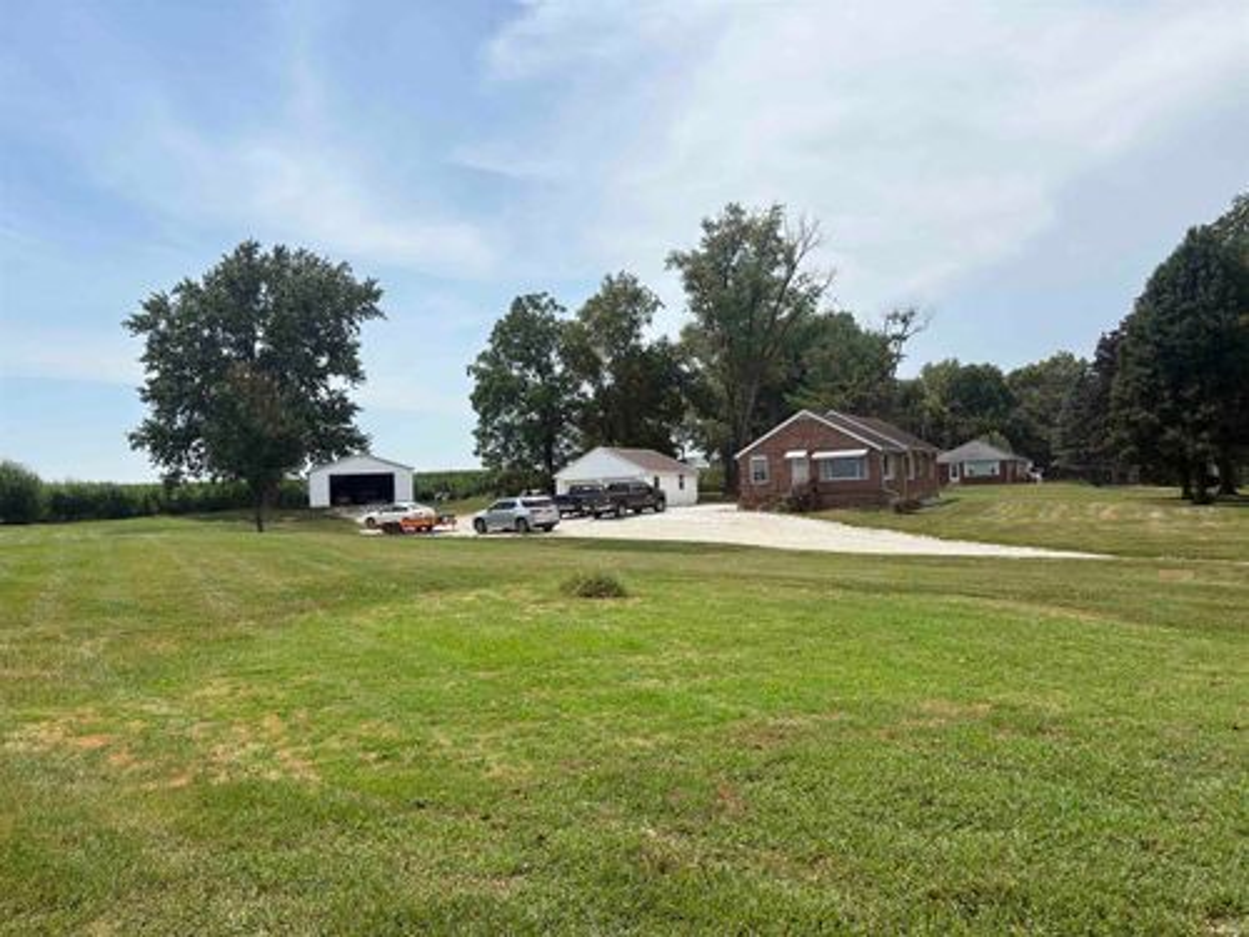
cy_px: 468
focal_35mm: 26
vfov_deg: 53.1
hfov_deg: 67.3
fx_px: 938
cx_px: 624
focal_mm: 5.96
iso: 50
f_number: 1.6
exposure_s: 1/4950
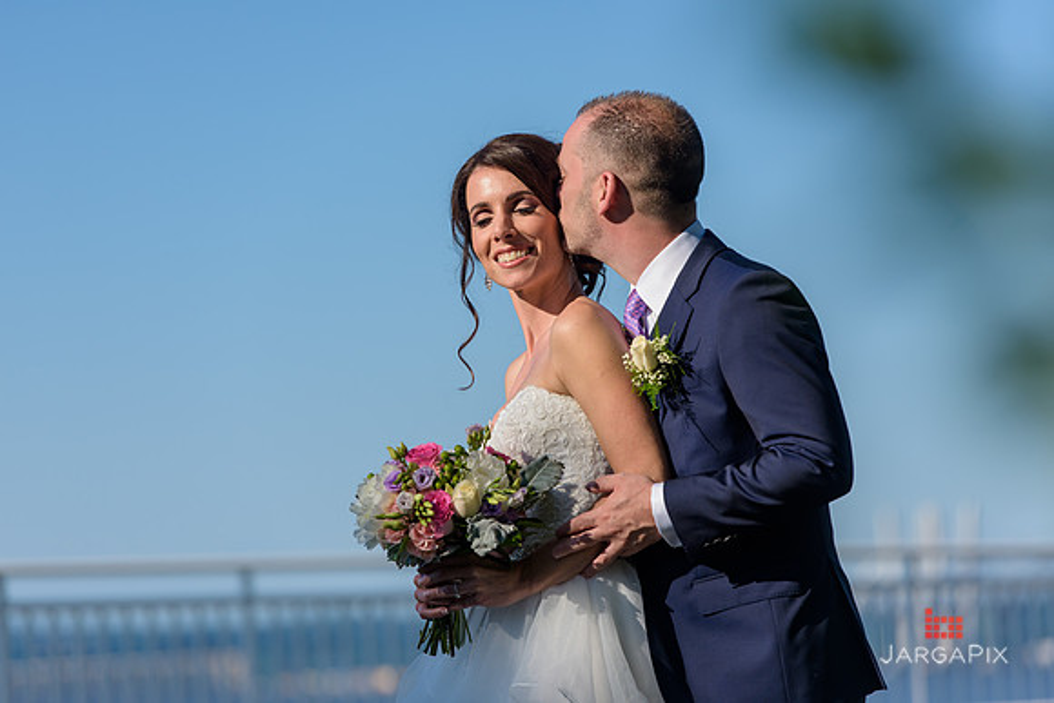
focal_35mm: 180
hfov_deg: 11.4
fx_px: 5271
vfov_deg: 7.6
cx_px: 527
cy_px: 352
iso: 200
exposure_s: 1/2500
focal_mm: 180
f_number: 4
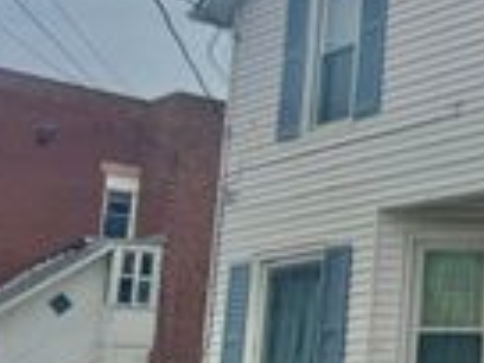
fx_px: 1230
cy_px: 162
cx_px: 722
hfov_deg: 19.5
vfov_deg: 16.8
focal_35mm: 88
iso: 80
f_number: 1.78
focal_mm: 6.76
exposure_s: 1/7937
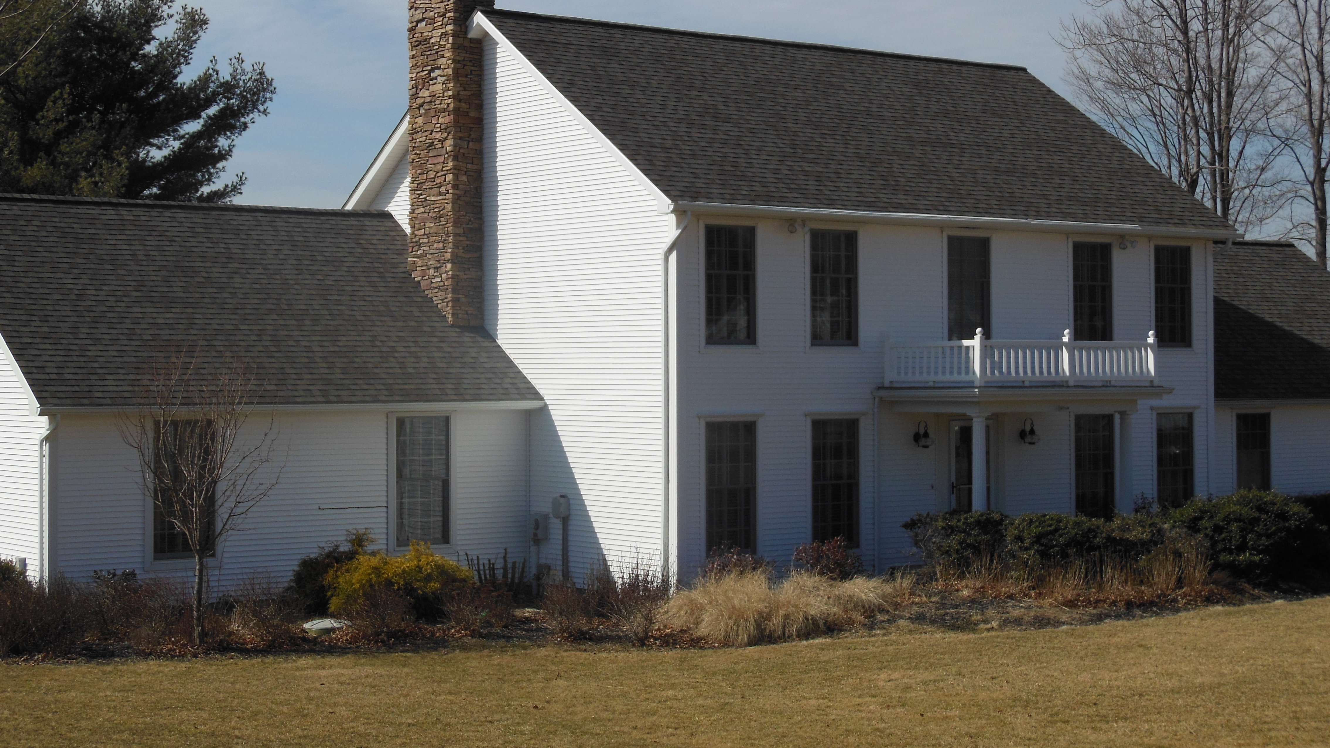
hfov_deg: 33.3
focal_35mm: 63
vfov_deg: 19.1
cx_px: 656
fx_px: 2222
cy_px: 300
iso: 125
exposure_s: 1/500
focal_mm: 10.2
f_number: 8.2
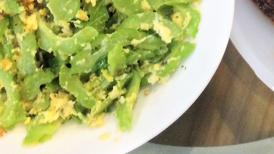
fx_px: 581
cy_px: -23
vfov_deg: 14.7
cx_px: 236
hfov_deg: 25.8
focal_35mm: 80
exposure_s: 1/17
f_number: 2.4
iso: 400
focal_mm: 4.12
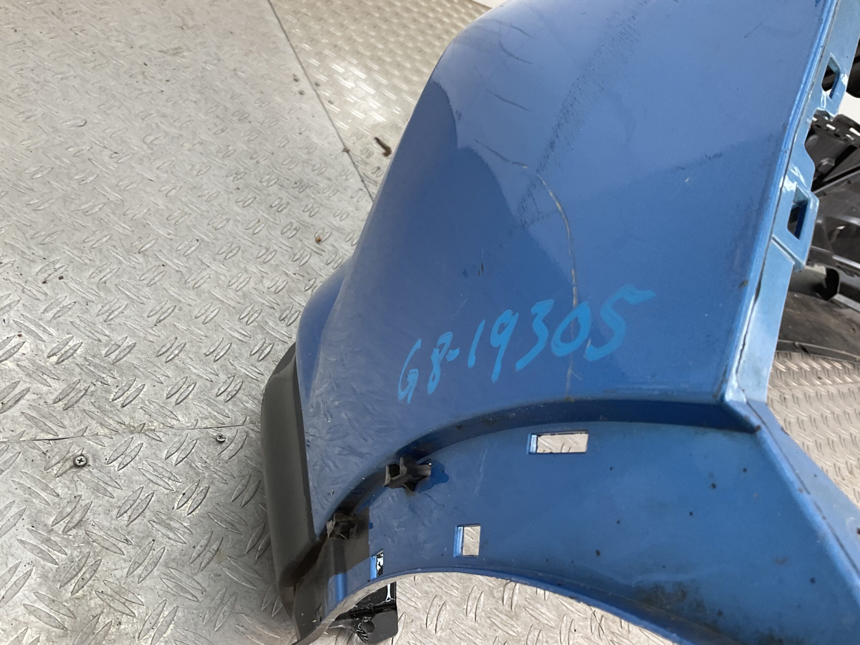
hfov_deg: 61.7
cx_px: 430
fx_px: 720
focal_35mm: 29
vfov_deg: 48.2
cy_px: 322
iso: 25
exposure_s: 1/100
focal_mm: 3
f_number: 1.8
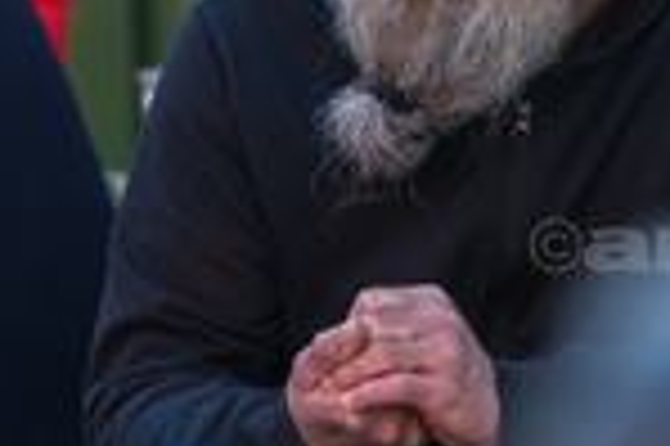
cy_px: -83
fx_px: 17996
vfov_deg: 1.4
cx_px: 562
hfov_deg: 2.1
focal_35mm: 968
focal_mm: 200
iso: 320
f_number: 2.8
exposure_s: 1/640
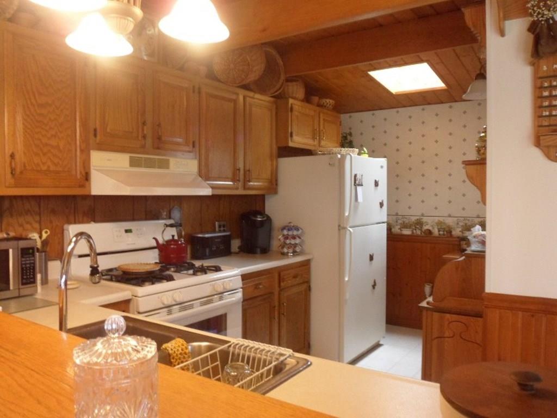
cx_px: 278
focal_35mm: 27
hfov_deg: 65.3
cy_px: 209
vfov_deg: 51.4
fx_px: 434
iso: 400
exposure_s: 1/30
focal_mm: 4.9
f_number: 3.3
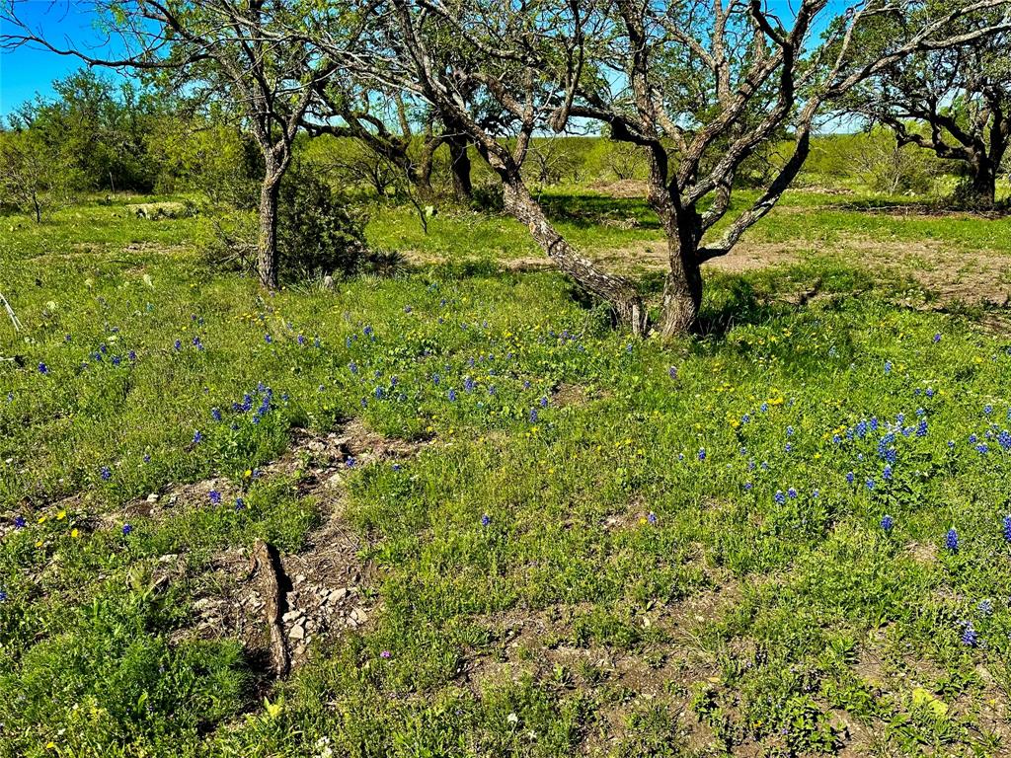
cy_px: 379
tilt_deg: -18.0
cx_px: 506
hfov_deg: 71.6
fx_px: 701
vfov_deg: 56.8
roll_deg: +0.5
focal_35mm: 24
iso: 80
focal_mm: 6.86
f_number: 1.78
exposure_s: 1/3247
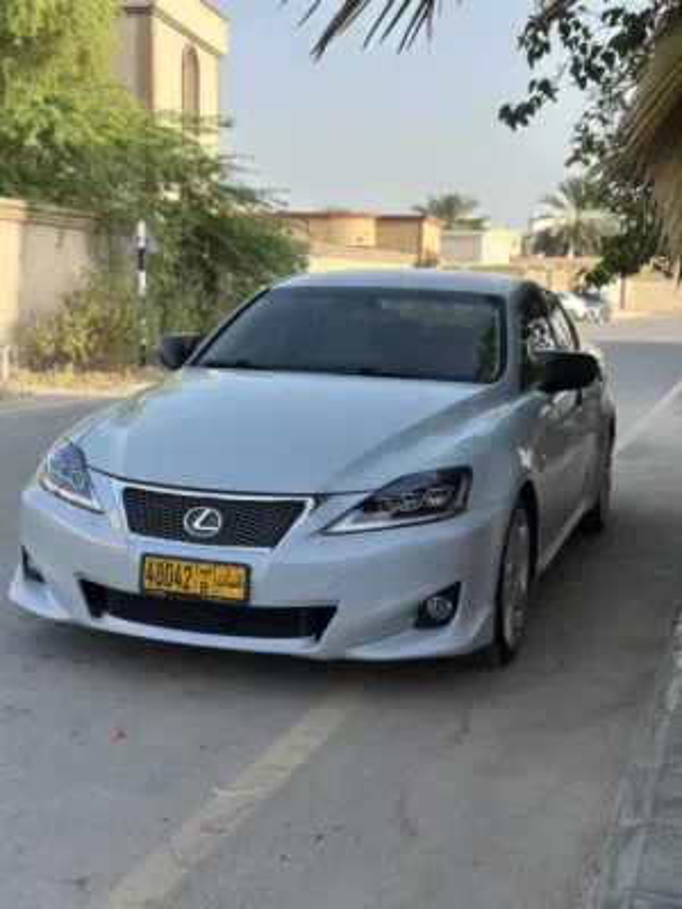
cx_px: 341
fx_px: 1261
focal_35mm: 48
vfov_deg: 39.7
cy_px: 454
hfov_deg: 30.3
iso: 80
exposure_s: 1/1497
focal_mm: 6.86
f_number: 1.78
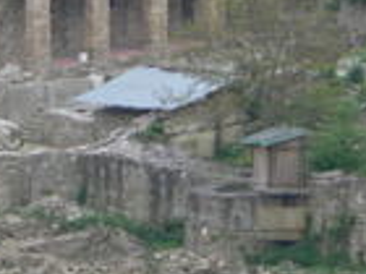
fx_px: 7919
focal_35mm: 749
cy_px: -64
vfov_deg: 2.0
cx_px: 42
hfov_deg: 2.6
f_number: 5.6
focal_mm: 49.8
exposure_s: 1/125
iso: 80
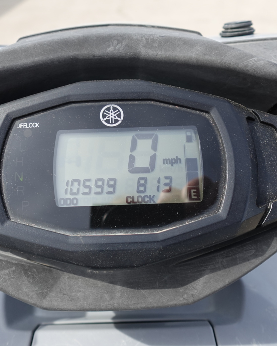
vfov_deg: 60.4
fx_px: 297
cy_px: 169
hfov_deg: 49.9
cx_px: 126
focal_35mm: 29
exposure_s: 1/1250
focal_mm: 7.6
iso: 125
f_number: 2
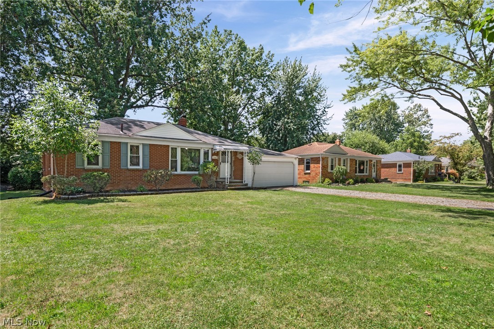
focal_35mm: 19
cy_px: 164
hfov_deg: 86.9
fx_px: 261
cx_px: 247
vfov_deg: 64.5
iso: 250
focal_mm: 19
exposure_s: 1/125
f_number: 9
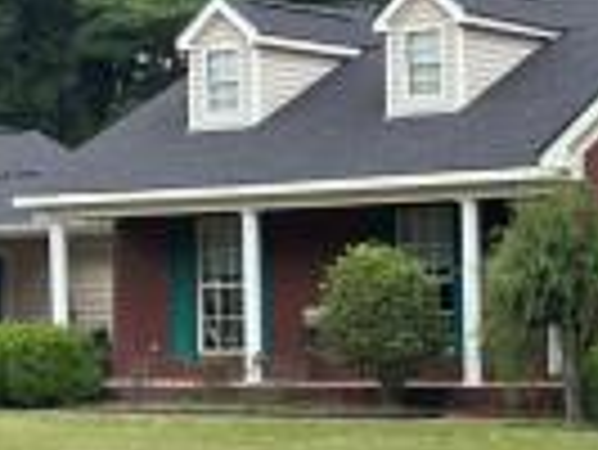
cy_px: 162
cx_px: 310
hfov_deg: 13.7
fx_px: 2490
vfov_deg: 10.3
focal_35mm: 144
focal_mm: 6.86
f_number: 1.78
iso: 64
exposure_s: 1/810
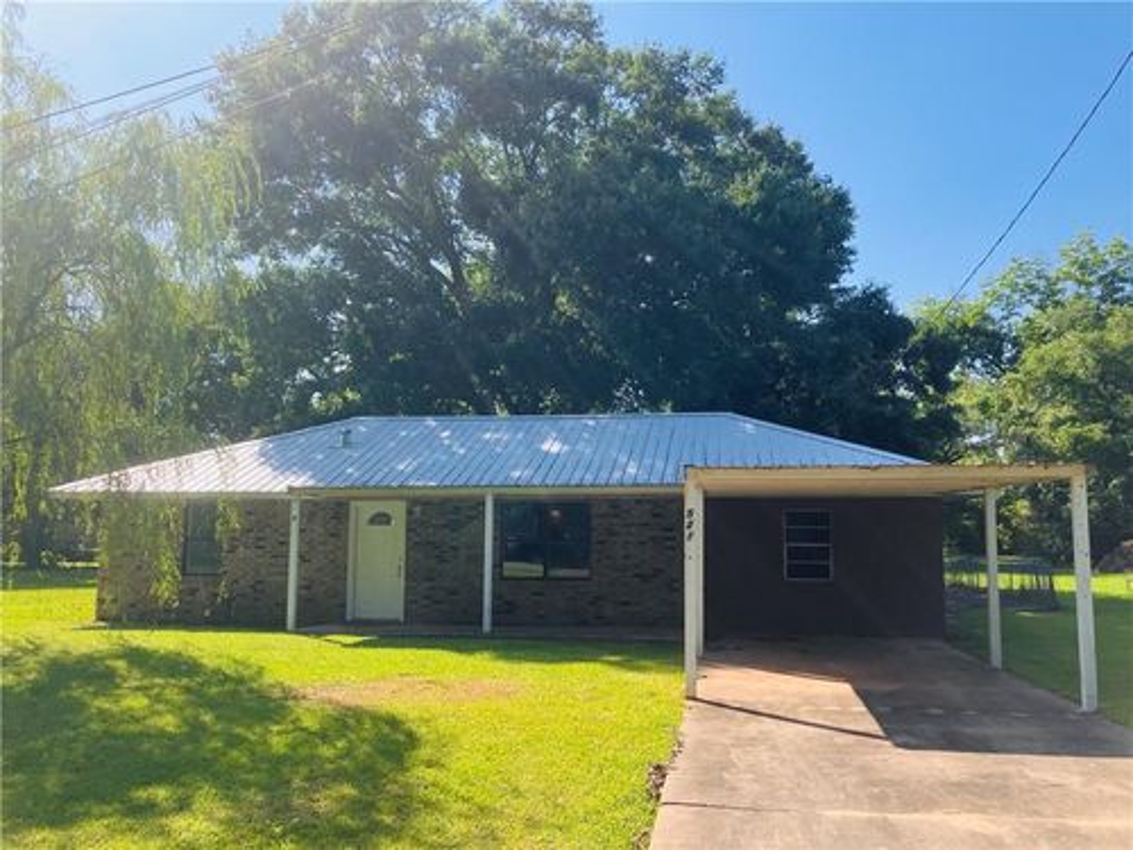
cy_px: 425
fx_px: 916
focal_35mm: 28
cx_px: 566
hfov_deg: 63.4
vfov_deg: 49.7
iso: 32
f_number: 1.8
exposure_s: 1/1156
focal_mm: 3.99
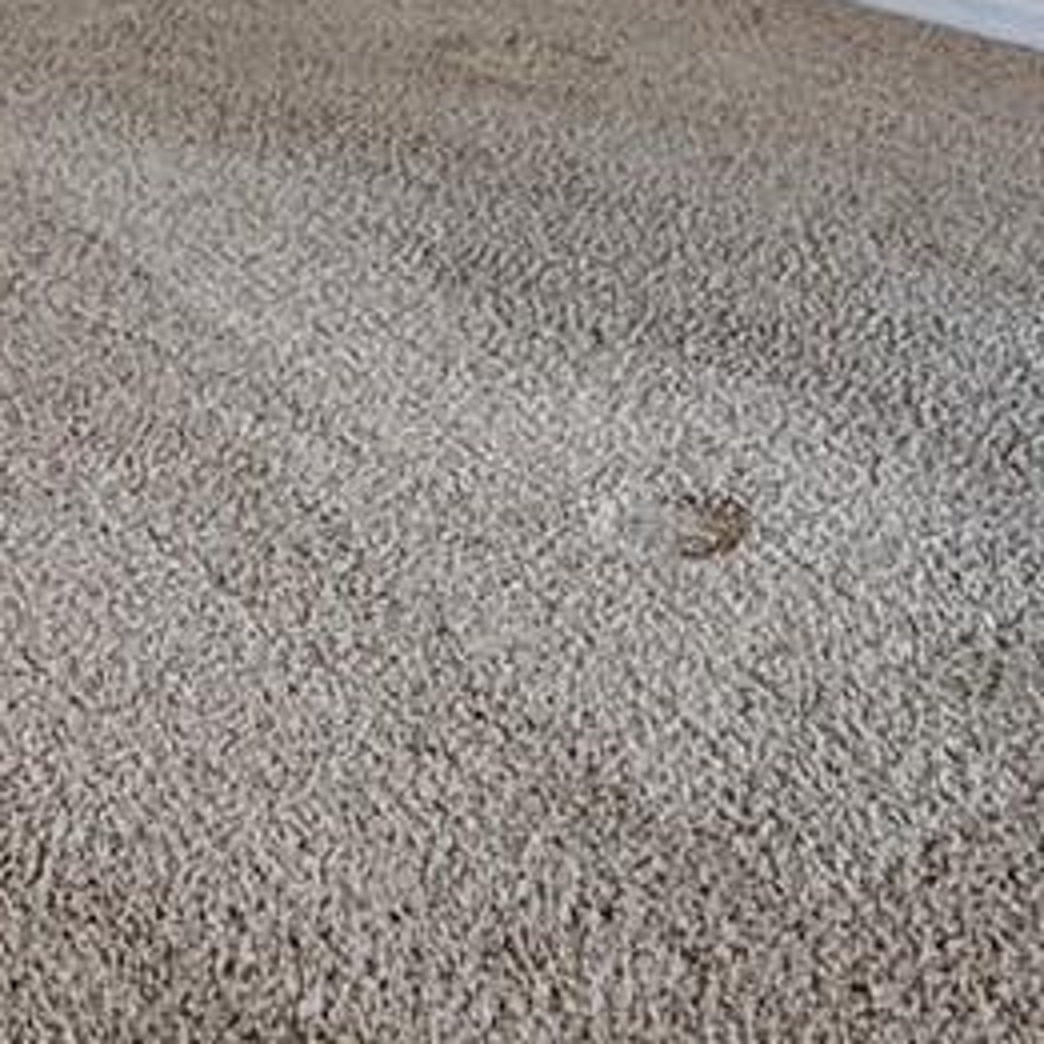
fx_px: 2593
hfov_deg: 22.3
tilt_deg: +0.6
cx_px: 116
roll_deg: -1.1
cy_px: -748
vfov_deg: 18.6
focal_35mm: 76
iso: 125
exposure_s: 1/99
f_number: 2.2
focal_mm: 2.22
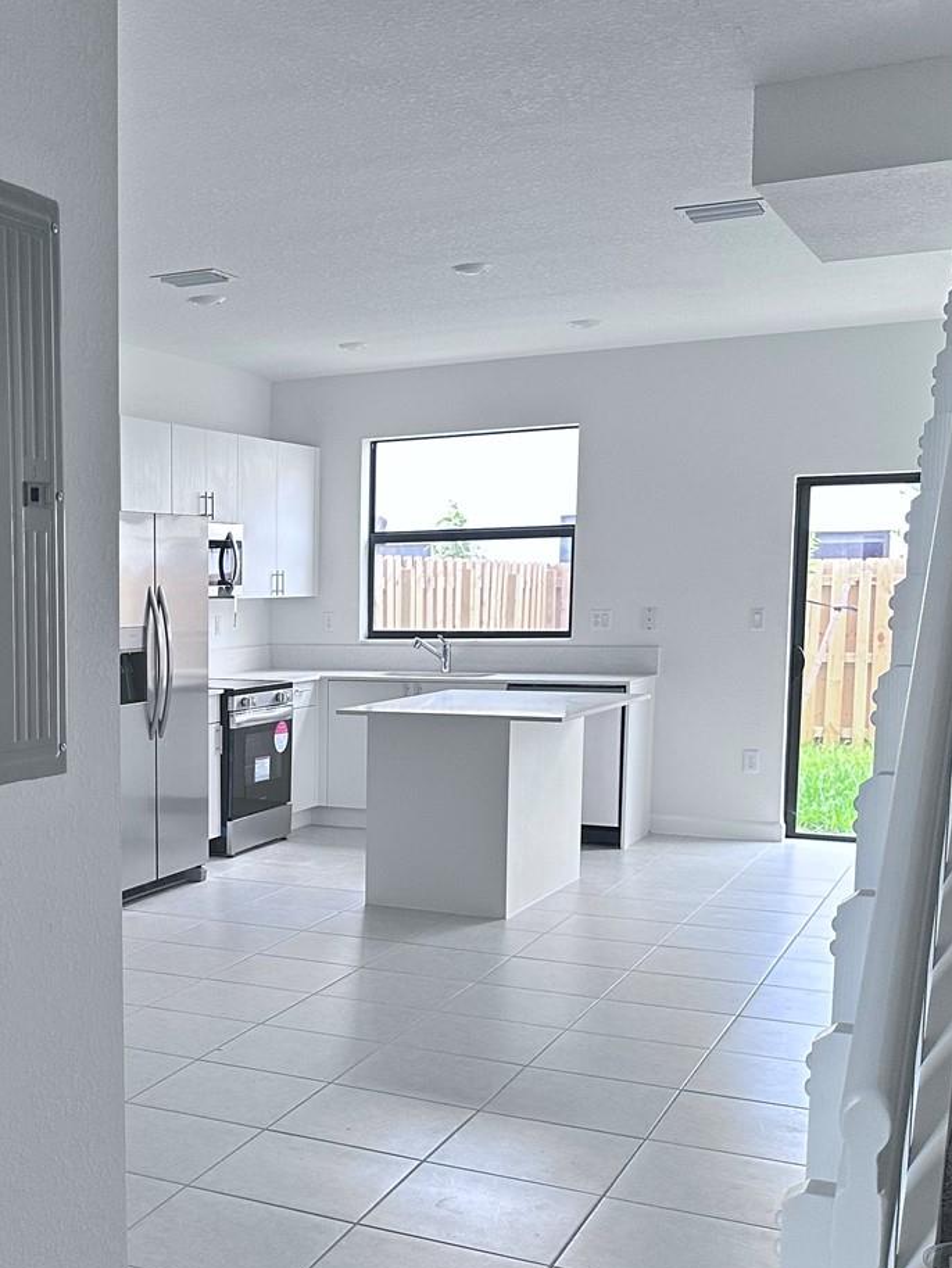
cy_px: 788
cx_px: 122
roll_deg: +1.2
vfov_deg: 44.4
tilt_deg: -7.1
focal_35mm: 42
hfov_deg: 32.9
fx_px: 1539
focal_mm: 6.86
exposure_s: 1/81
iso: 250
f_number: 1.78
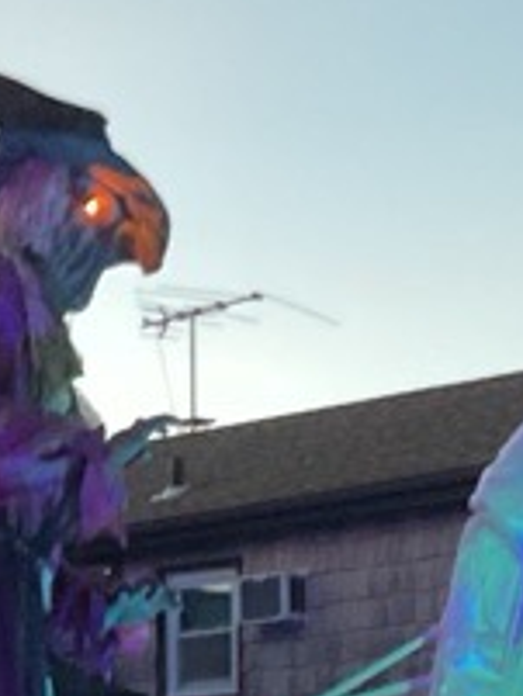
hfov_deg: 9.5
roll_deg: +0.3
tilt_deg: -1.4
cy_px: 1157
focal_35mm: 156
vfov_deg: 11.9
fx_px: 3139
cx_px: 28
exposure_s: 1/24
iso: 500
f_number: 1.8
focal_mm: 3
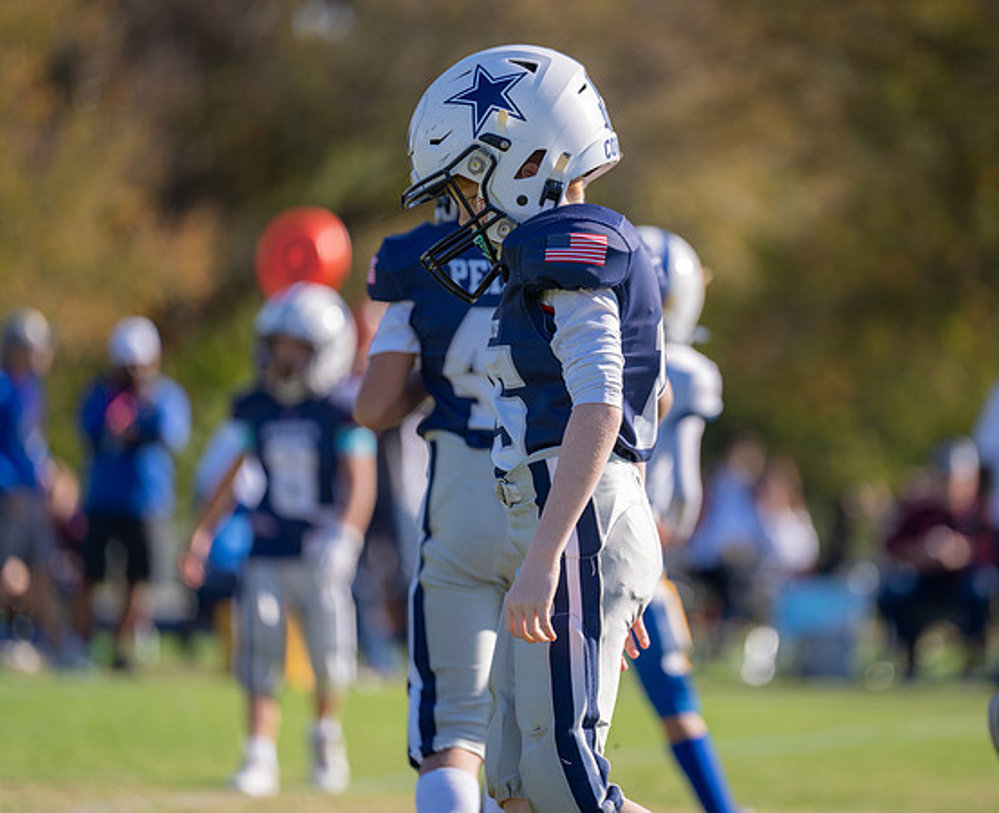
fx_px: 7264
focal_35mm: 244
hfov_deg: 7.9
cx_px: 618
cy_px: 391
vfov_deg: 6.4
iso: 100
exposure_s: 1/1250
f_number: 2.8
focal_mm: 200
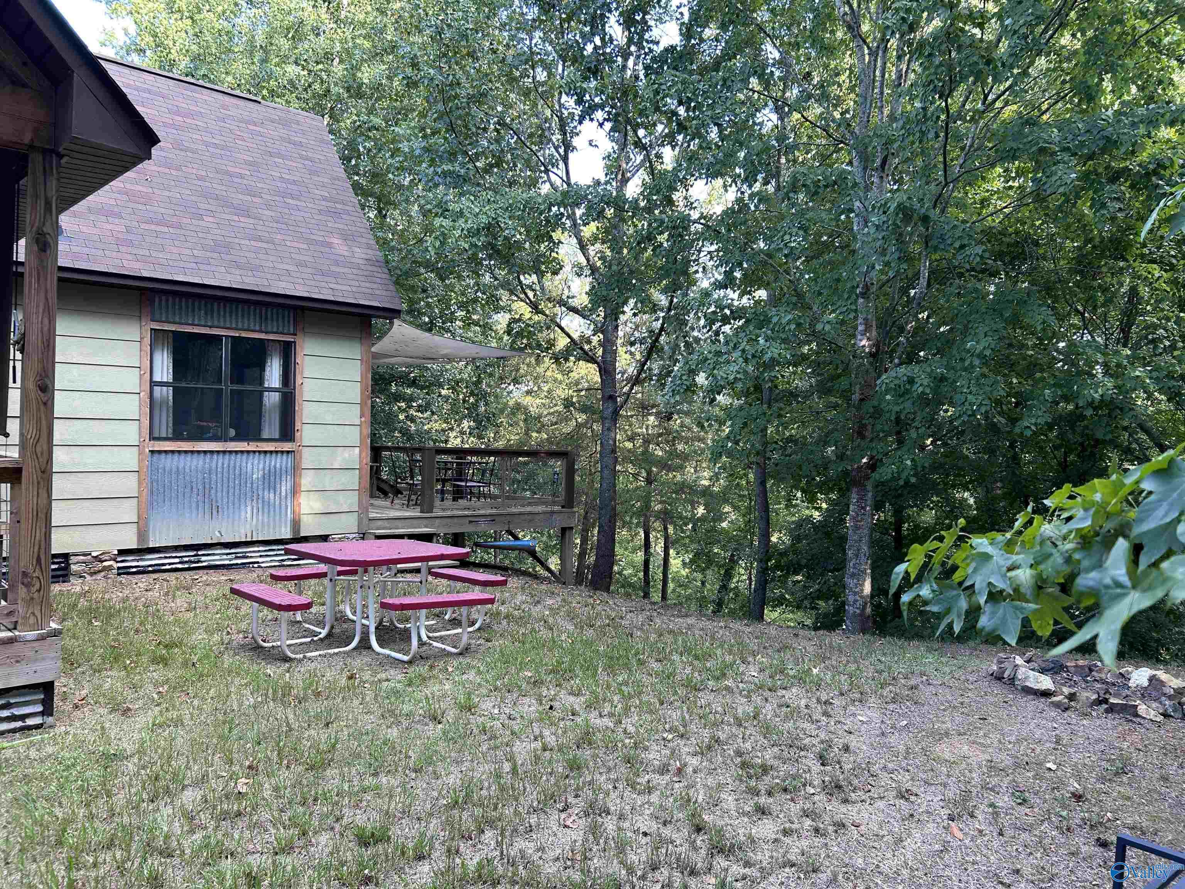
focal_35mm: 26
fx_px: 890
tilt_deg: +0.0
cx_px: 592
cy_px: 444
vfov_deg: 53.1
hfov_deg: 67.3
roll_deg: -1.0
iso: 40
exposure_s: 1/121
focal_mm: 5.7
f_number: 1.5
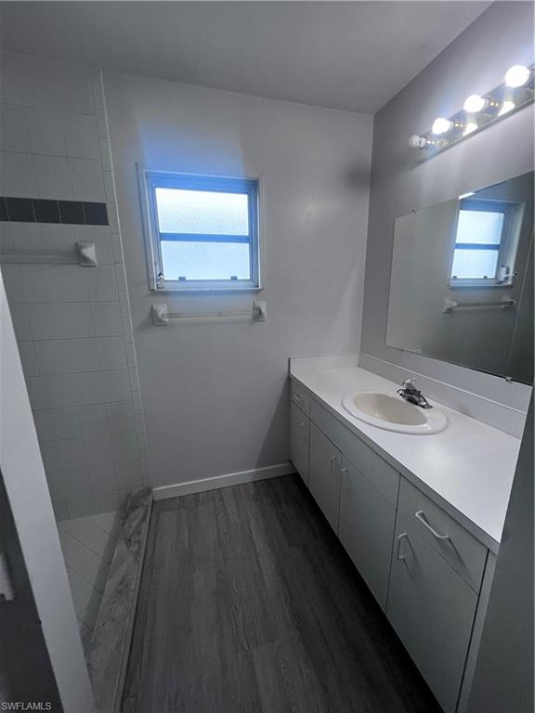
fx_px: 268
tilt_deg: -12.0
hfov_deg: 89.9
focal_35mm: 13
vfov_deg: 106.2
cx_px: 268
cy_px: 356
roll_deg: +1.6
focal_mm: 1.57
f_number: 1.8
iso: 125
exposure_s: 1/120
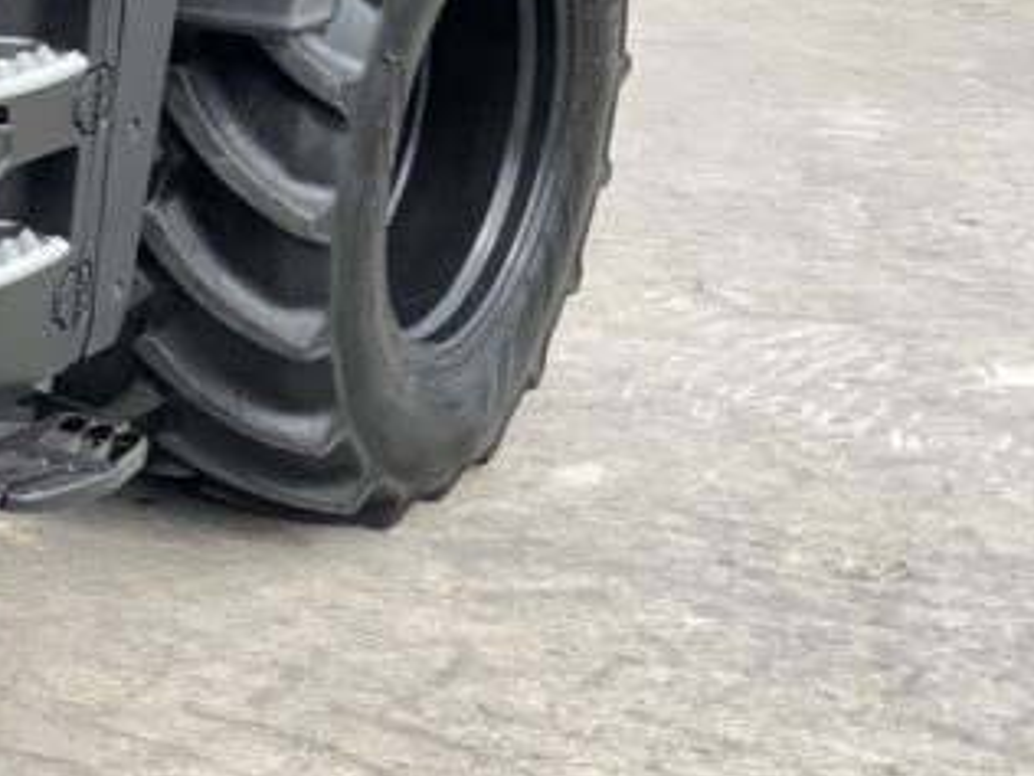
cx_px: -560
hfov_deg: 18.3
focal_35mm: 94
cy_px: 232
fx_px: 2808
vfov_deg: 15.7
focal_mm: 3
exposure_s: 1/380
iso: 16
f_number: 1.8
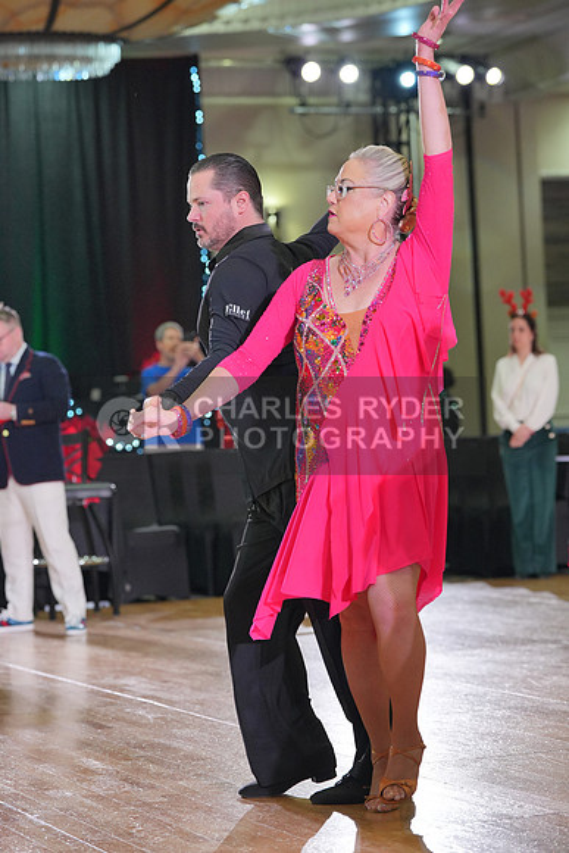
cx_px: 284
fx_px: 2488
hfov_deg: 13.0
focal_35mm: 105
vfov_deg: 19.5
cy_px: 426
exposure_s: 1/400
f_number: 4
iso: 2500
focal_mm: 105
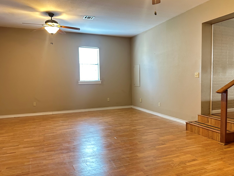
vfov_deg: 48.2
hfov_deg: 61.5
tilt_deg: -3.2
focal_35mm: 29
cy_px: 92
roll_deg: +0.8
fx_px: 196
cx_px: 129
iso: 800
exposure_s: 1/40
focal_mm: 6.86
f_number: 1.78
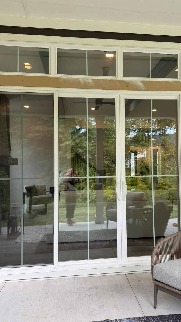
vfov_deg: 64.3
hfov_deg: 38.7
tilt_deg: +1.9
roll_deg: +0.4
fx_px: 256
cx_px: 114
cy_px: 159
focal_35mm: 30
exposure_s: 1/181
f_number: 1.78
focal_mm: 6.76
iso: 64
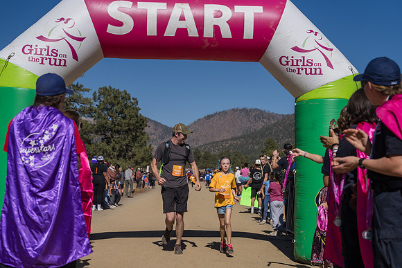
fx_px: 714
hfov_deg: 31.4
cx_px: 212
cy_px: 150
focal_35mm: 64
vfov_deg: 21.3
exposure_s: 1/8000
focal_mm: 48.7
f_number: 4
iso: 320
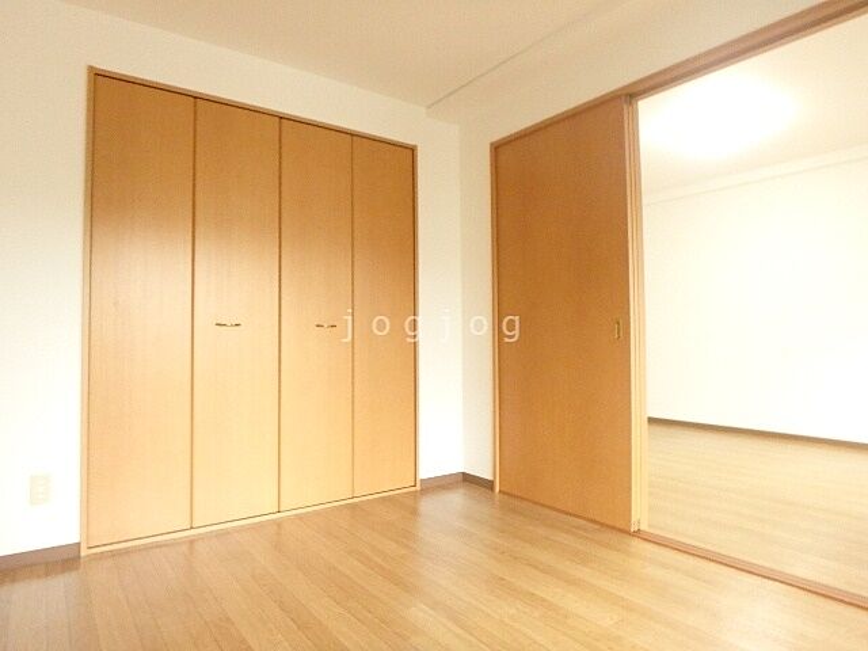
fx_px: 527
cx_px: 434
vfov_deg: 63.4
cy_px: 326
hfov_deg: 79.0
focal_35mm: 21
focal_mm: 3.7
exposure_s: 1/20
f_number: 3.5
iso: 800
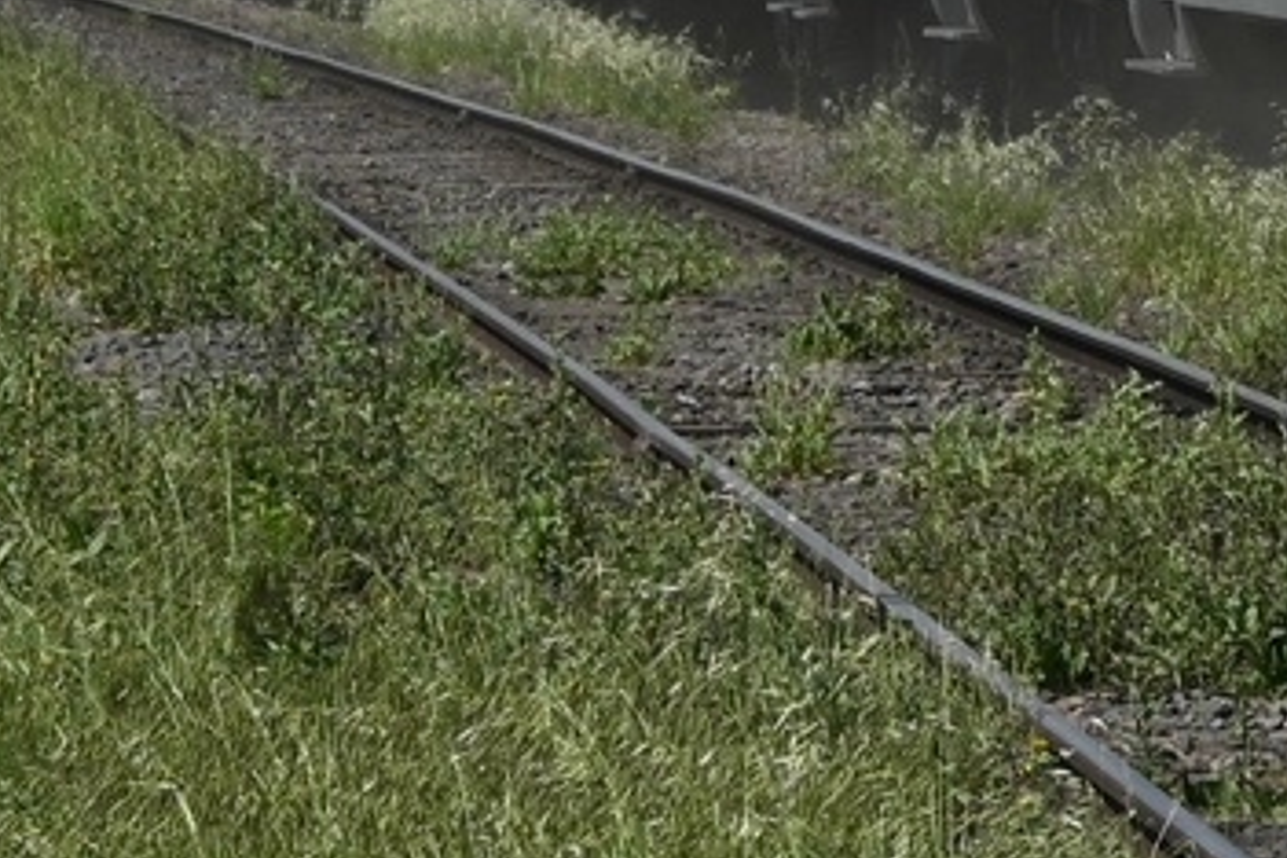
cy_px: -924
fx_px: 12609
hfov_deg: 5.8
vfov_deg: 3.9
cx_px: 1474
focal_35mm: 353
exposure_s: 1/800
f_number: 6
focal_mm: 43
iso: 100
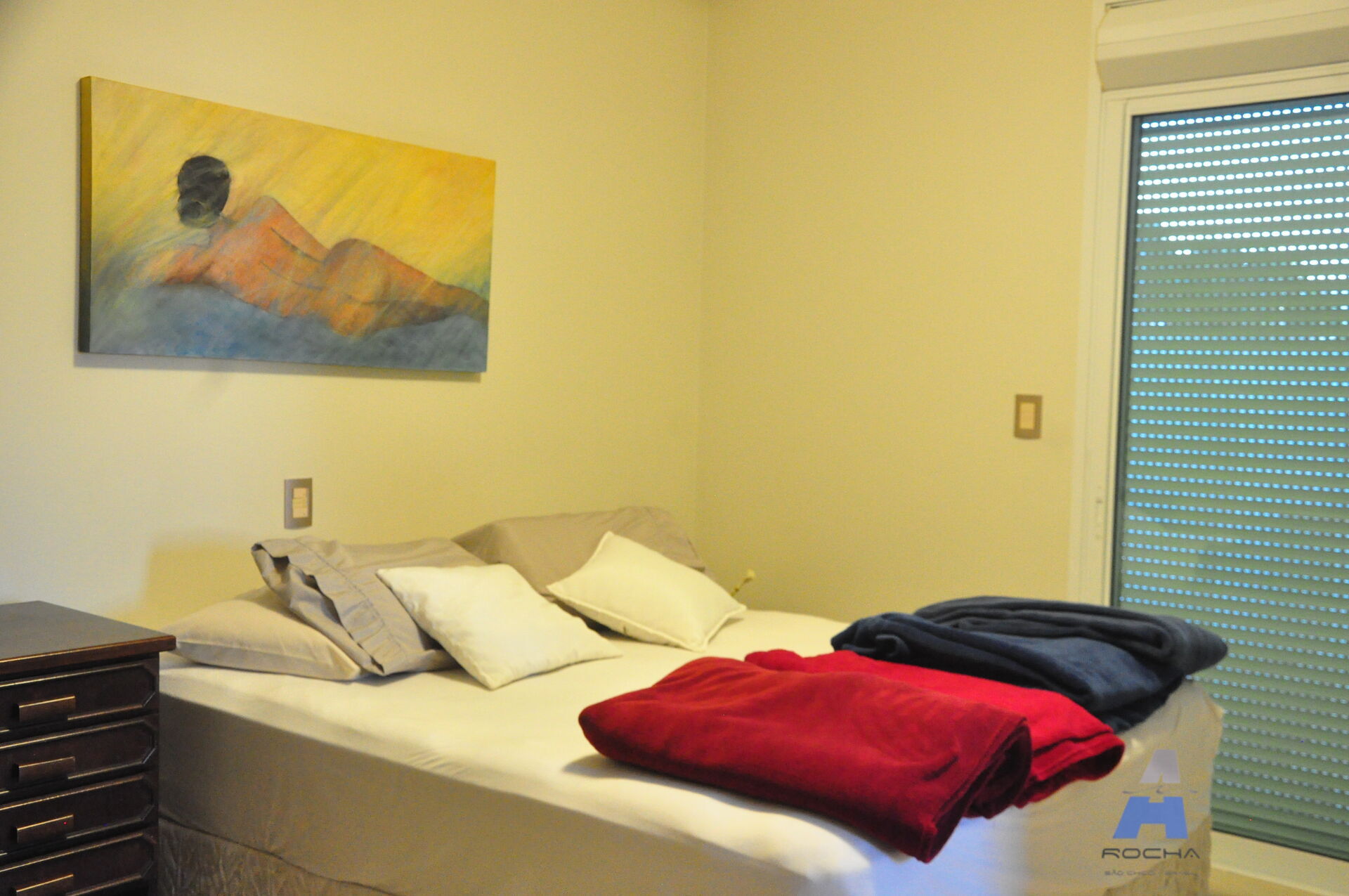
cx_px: 674
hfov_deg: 49.6
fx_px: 1460
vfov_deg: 34.1
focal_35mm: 39
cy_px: 448
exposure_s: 1/40
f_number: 7.1
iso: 3200
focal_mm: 26
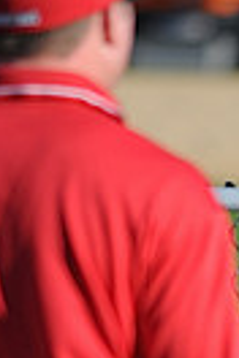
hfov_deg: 0.9
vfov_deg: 1.3
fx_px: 15225
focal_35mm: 1529
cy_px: 564
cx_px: 349
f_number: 4
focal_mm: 300
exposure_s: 1/1600
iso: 200
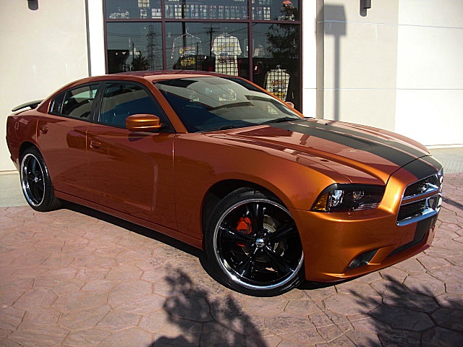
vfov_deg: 39.7
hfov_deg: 51.4
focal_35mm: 36
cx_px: 232
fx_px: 482
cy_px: 174
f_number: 2.8
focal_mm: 6.3
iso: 50
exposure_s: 1/800
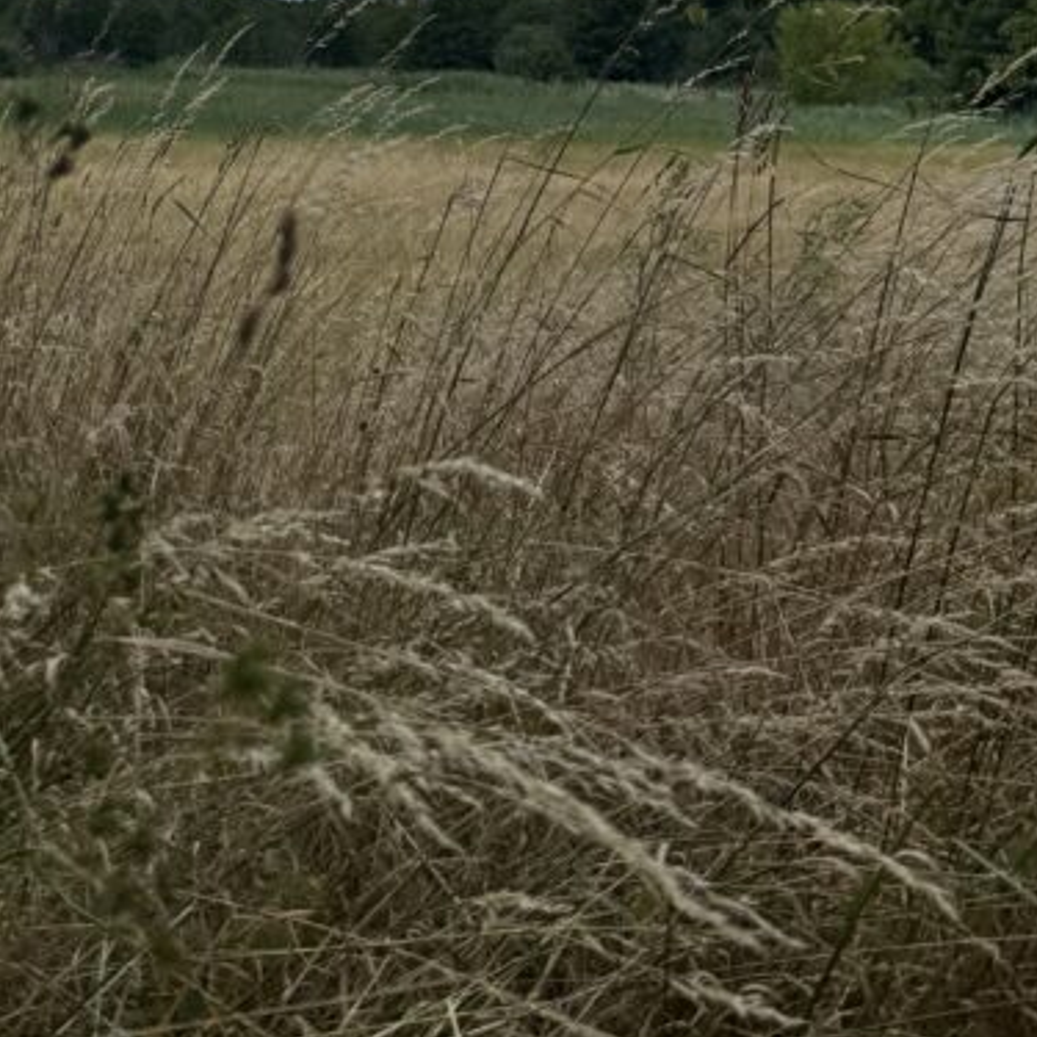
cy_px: -169
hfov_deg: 28.6
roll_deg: -1.9
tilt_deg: +8.3
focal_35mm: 58
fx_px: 1966
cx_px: 130
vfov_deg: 26.6
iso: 80
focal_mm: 6.76
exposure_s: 1/5814
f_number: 1.78
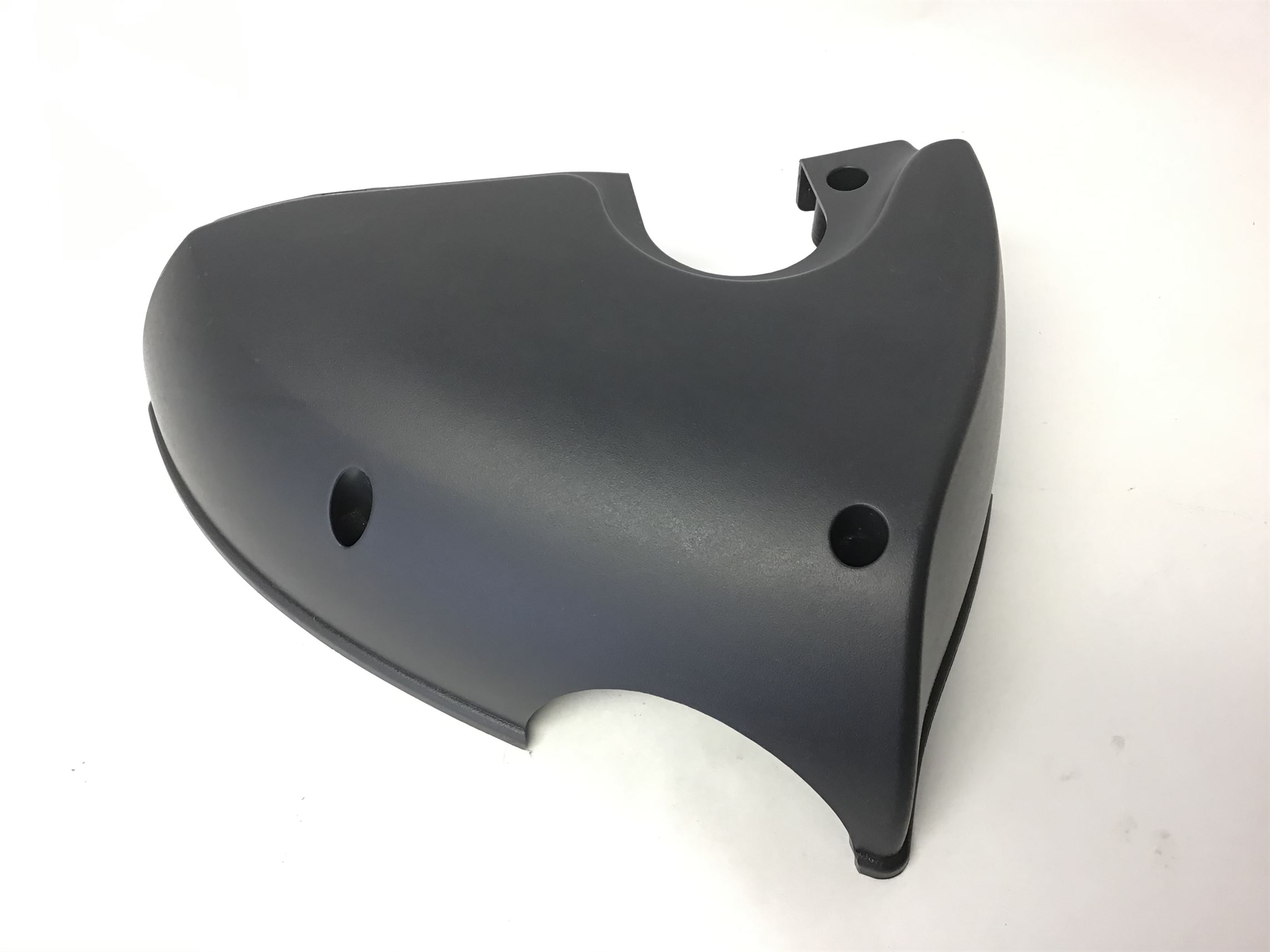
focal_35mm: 31
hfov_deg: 58.4
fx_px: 1137
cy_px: 476
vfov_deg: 45.4
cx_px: 635
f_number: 2.4
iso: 64
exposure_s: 1/30
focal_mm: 3.3
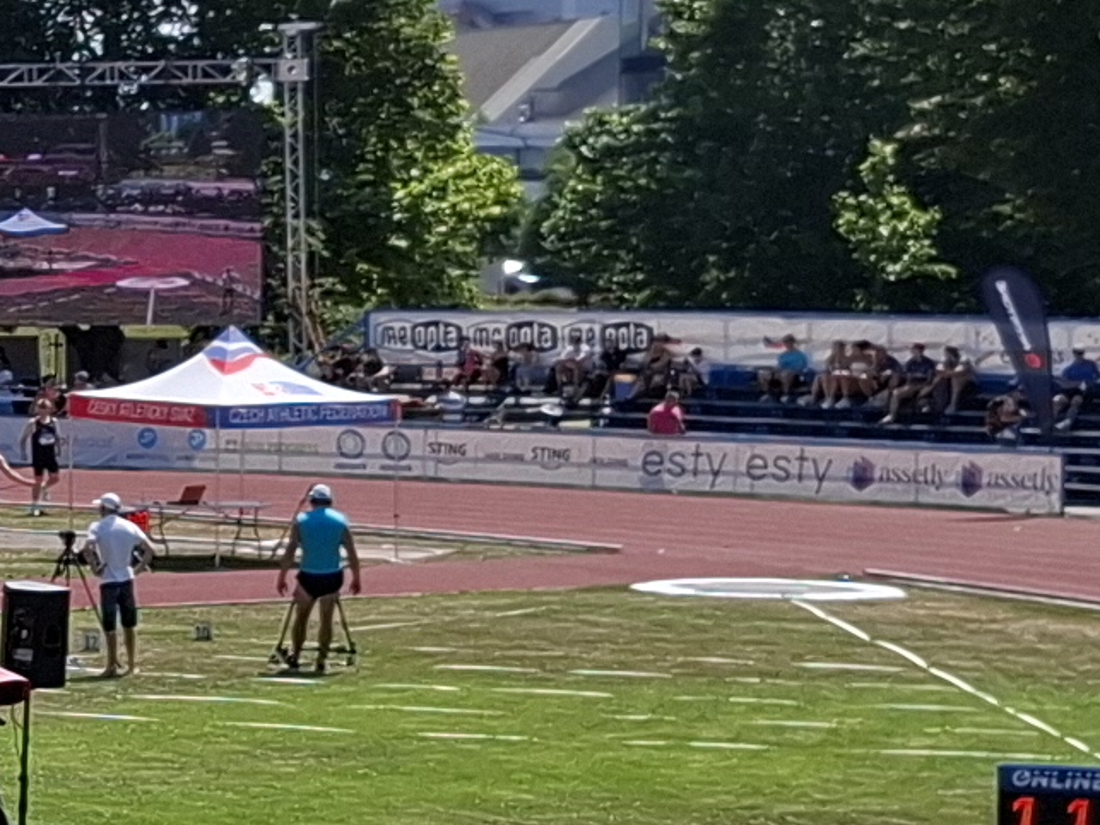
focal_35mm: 146
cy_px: 399
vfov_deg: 10.2
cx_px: -984
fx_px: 4639
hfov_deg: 12.2
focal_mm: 5.54
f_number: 1.8
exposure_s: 1/2506
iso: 50
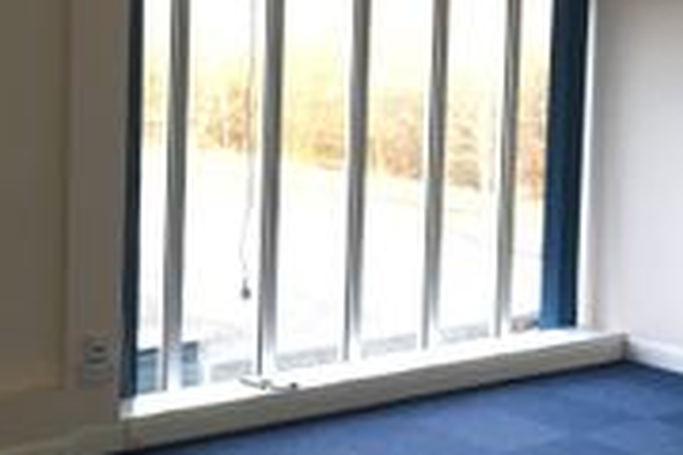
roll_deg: -1.1
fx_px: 1271
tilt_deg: -3.4
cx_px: 53
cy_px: 110
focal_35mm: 67
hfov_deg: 28.8
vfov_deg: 20.1
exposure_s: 1/17
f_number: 2.2
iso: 40
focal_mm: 4.15
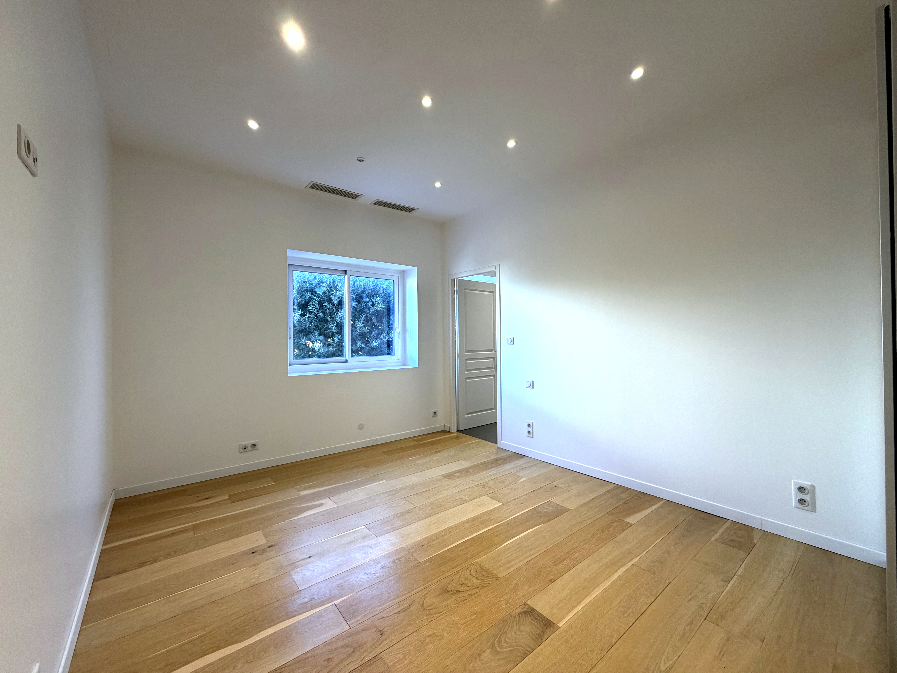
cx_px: 448
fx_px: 363
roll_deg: +0.7
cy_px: 336
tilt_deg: +0.1
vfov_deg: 85.7
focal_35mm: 14
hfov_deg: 102.1
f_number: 2.2
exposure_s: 1/121
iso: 160
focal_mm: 2.22
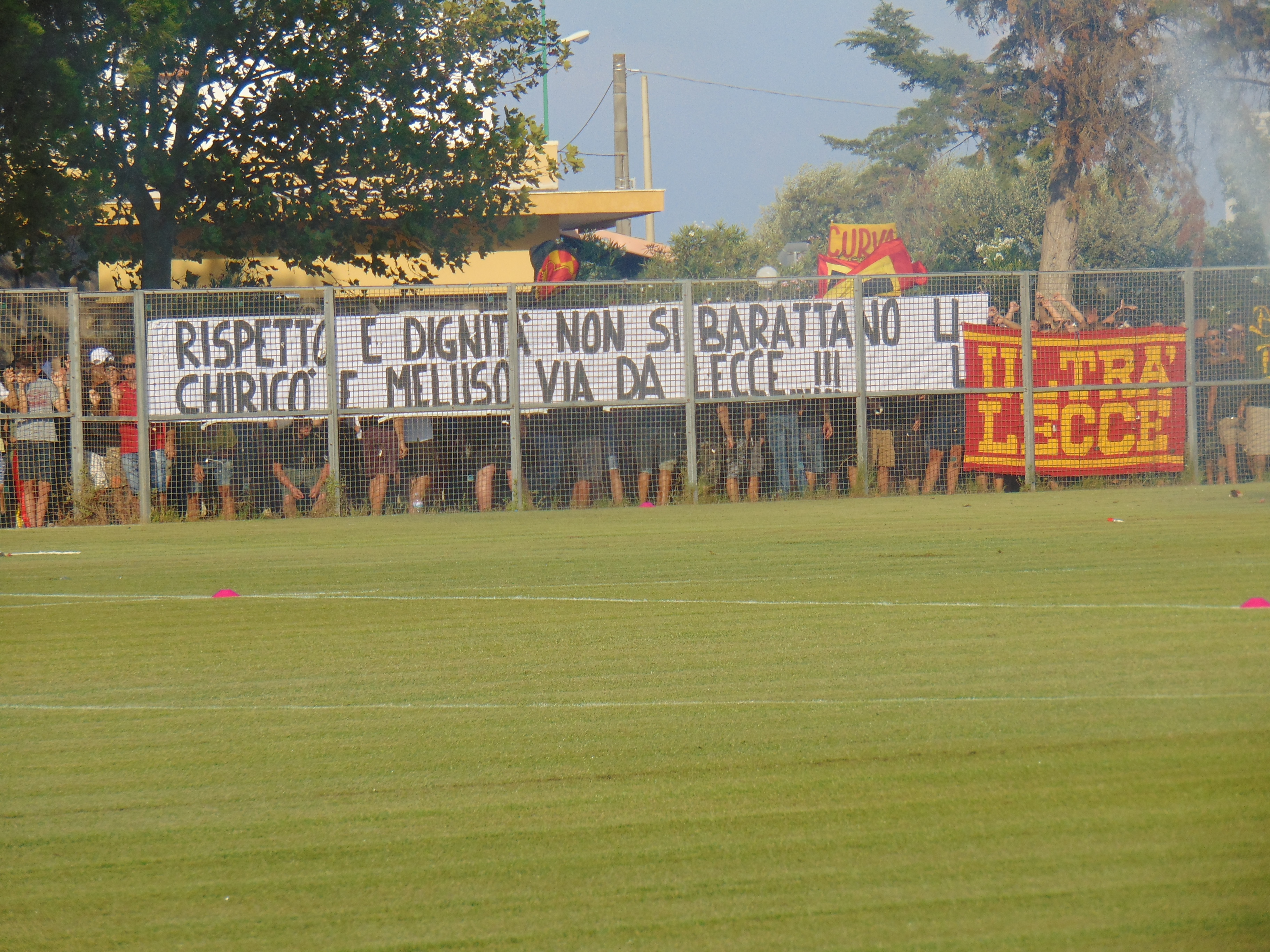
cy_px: 476
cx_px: 635
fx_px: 9172
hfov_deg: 7.9
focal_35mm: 250
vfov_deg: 5.9
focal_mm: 44.9
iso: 80
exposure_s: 1/640
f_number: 4.1
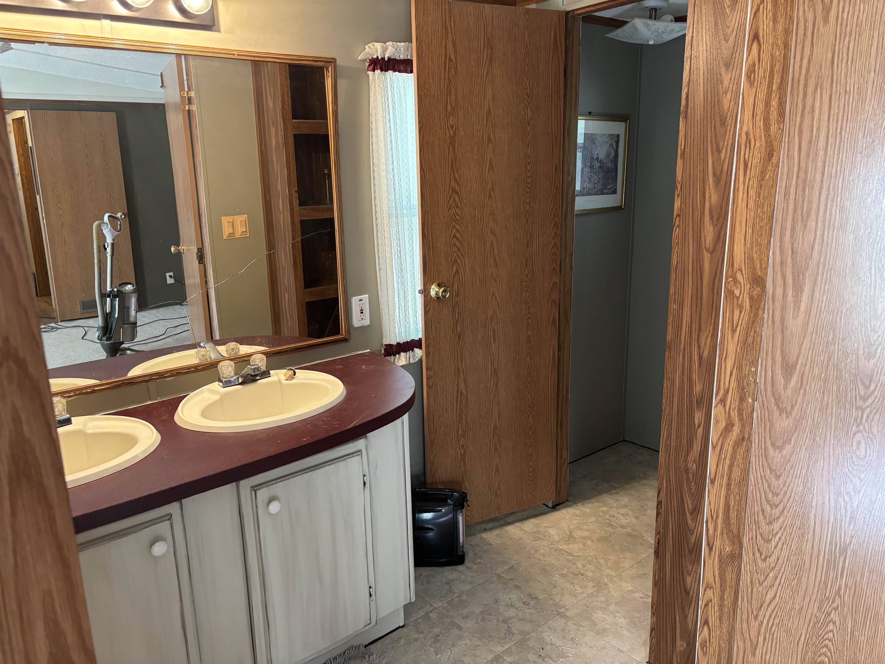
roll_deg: +2.1
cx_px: 442
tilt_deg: -12.8
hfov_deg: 67.3
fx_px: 665
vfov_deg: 53.1
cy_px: 332
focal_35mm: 26
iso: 320
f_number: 1.6
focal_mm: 5.96
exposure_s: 1/60
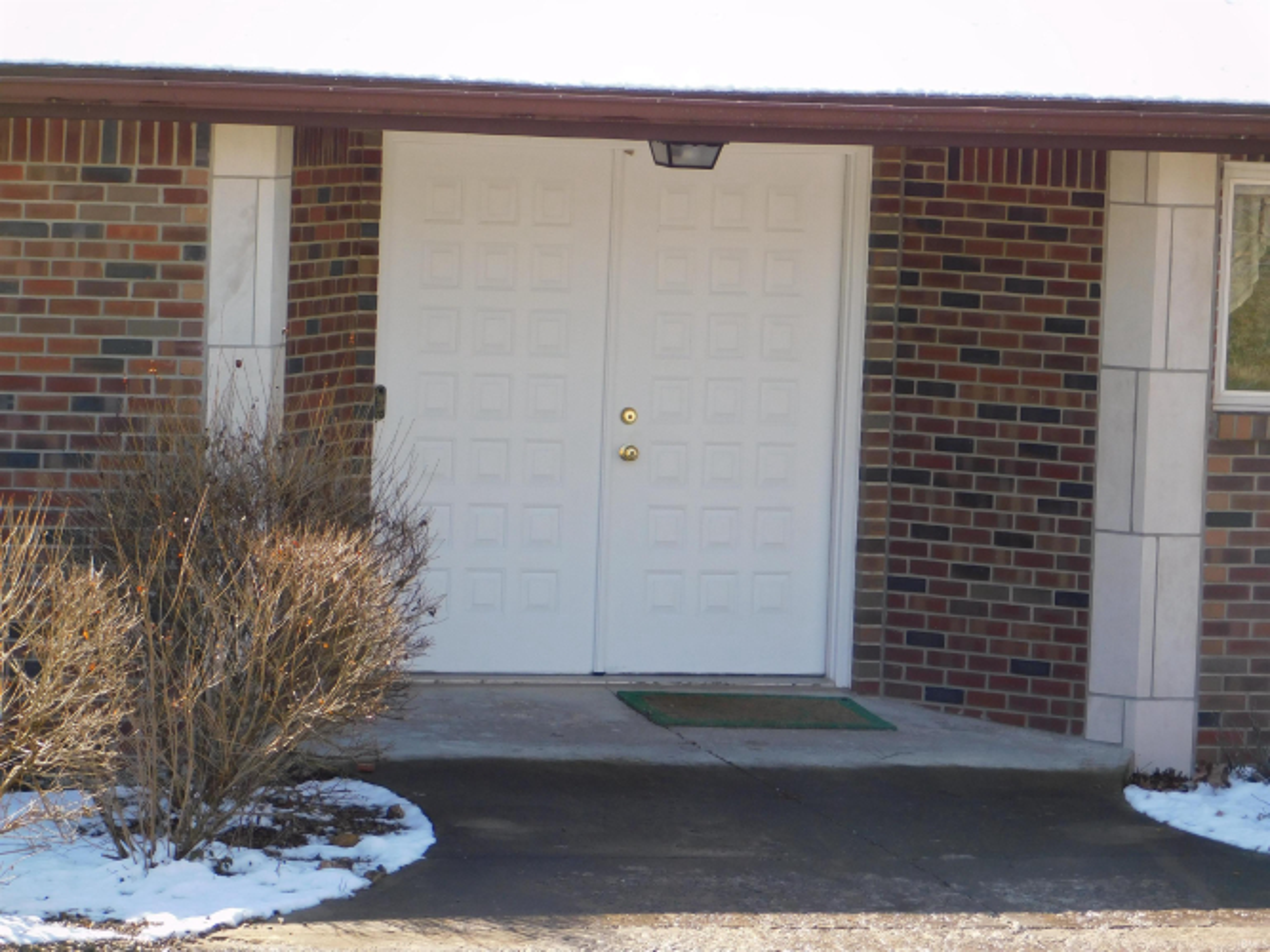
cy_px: 476
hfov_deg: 8.5
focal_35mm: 232
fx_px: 8510
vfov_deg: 6.4
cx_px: 635
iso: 125
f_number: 5.6
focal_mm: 41.3
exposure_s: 1/125
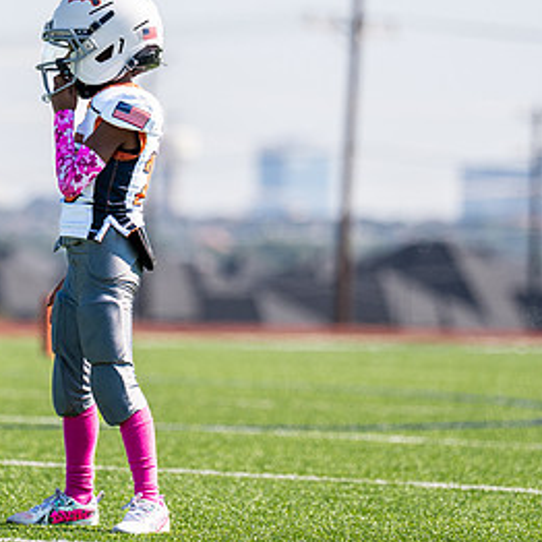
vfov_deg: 4.7
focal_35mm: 373
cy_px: 189
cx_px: 74
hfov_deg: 4.7
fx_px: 6607
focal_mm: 165
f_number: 2.8
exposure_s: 1/2000
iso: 100
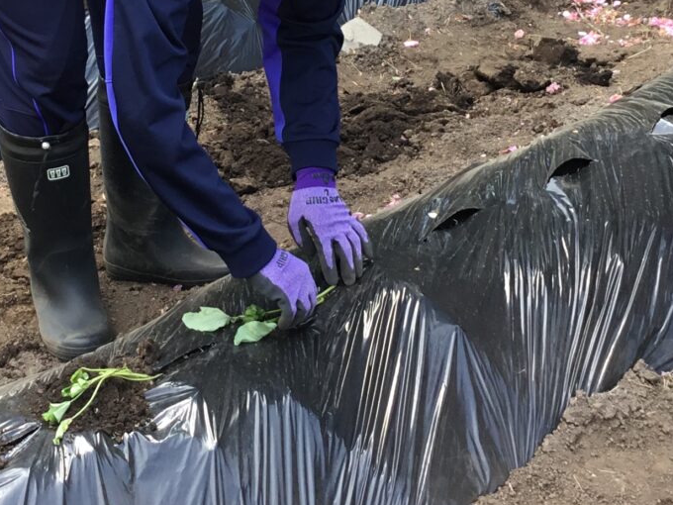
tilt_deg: -20.8
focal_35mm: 82
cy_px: 58
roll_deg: +0.9
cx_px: 253
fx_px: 1594
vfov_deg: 17.7
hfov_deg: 23.8
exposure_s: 1/140
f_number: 2.4
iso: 25
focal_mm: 3.3
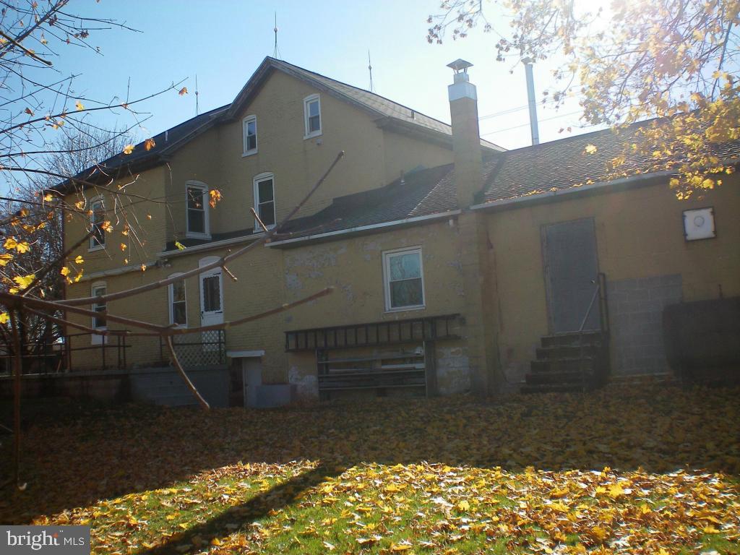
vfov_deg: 37.7
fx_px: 812
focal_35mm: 38
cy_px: 278
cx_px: 370
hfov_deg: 49.0
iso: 64
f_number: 4.6
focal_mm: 6.3
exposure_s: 1/400
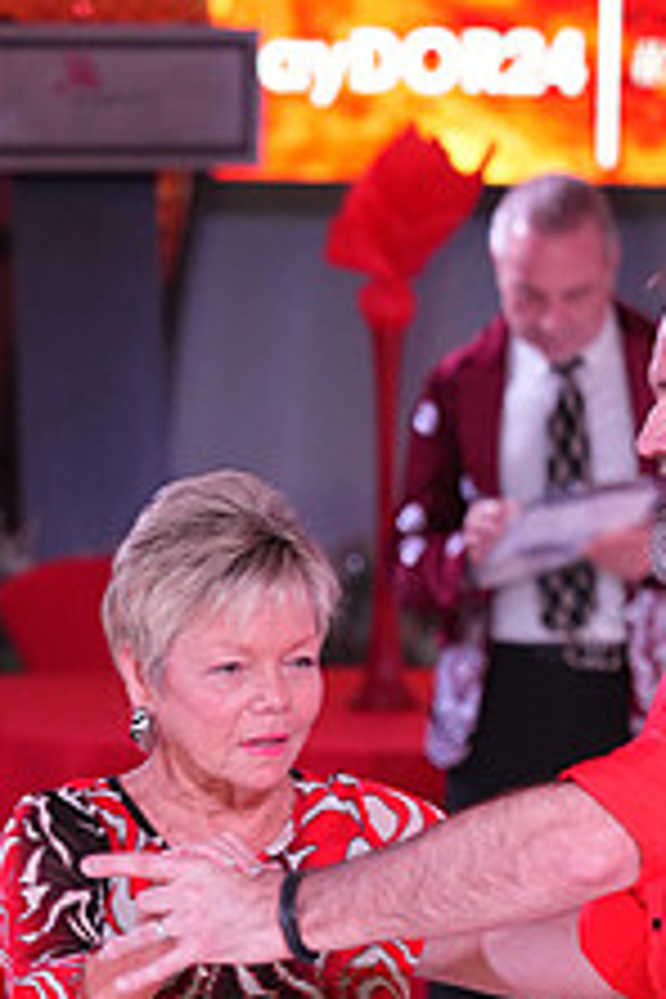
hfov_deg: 2.9
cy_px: 1282
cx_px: 610
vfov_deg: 4.4
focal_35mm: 471
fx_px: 13069
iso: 2000
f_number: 5
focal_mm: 180
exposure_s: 1/250
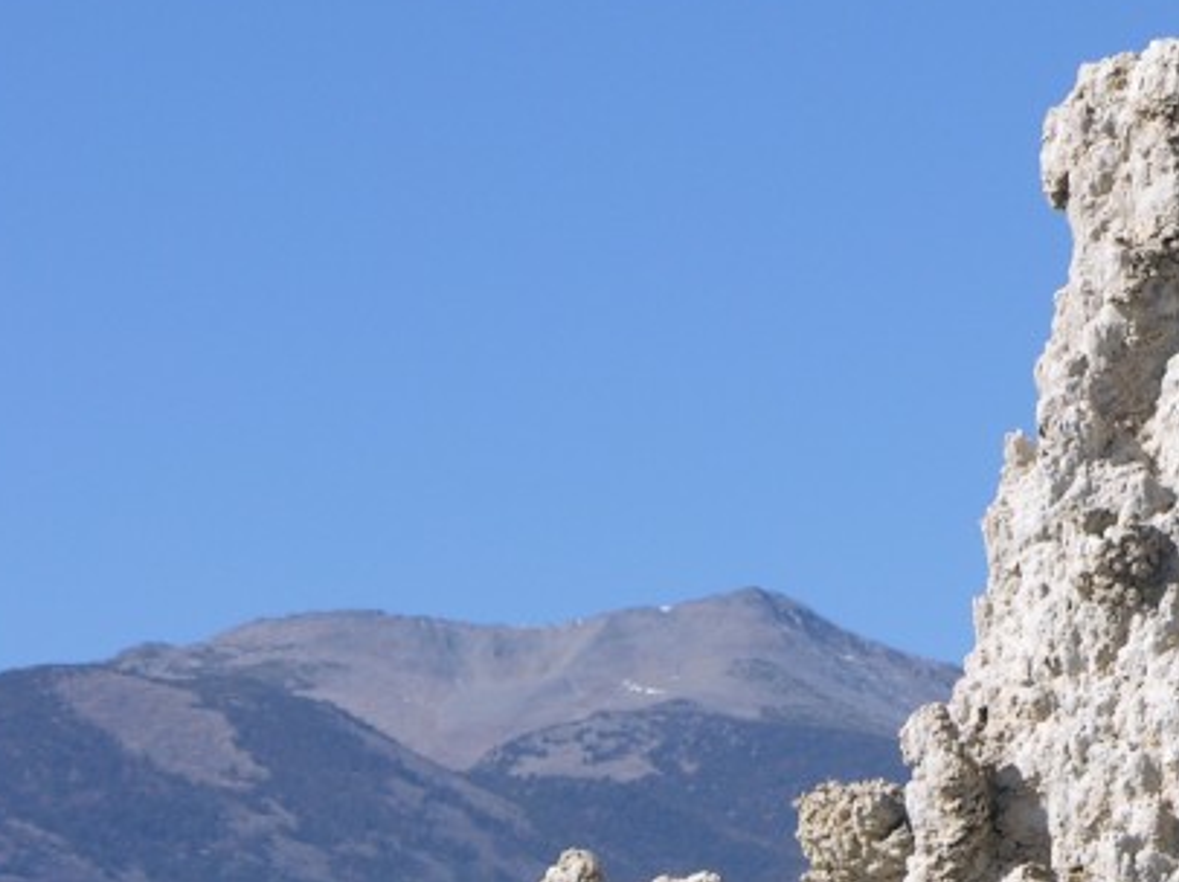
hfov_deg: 6.0
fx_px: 11165
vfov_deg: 4.5
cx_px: 1167
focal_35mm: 328
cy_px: 331
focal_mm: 31.9
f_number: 5.4
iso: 50
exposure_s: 1/340
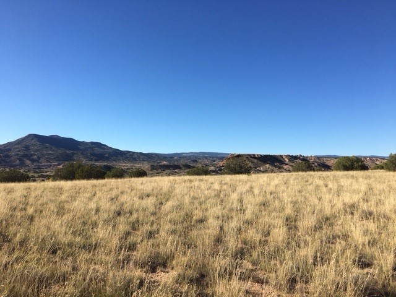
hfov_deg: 61.7
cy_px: 148
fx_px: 332
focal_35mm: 29
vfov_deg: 48.2
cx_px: 198
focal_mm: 4.15
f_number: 2.2
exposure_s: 1/1508
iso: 25
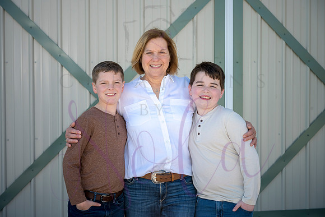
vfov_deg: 20.0
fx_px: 614
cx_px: 162
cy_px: 108
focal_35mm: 68
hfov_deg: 29.6
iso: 400
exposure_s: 1/640
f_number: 7.1
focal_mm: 68
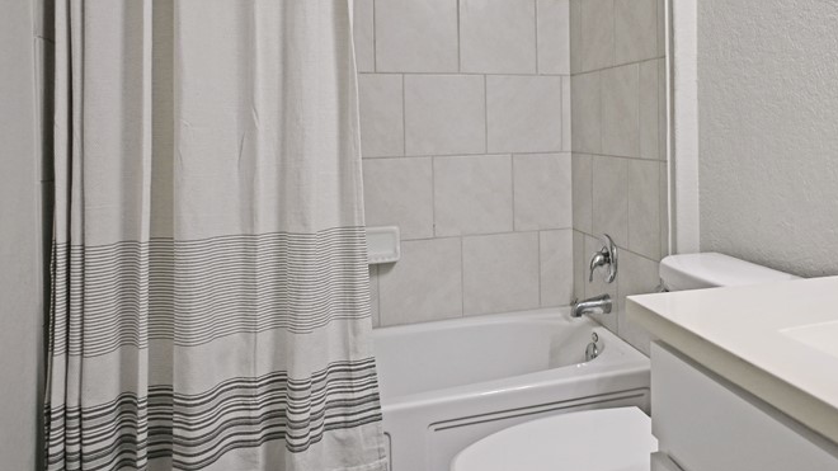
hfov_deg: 60.9
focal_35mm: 31
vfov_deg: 37.1
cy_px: 131
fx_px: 689
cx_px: 568
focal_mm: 12
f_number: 3.5
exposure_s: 1/20
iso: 80
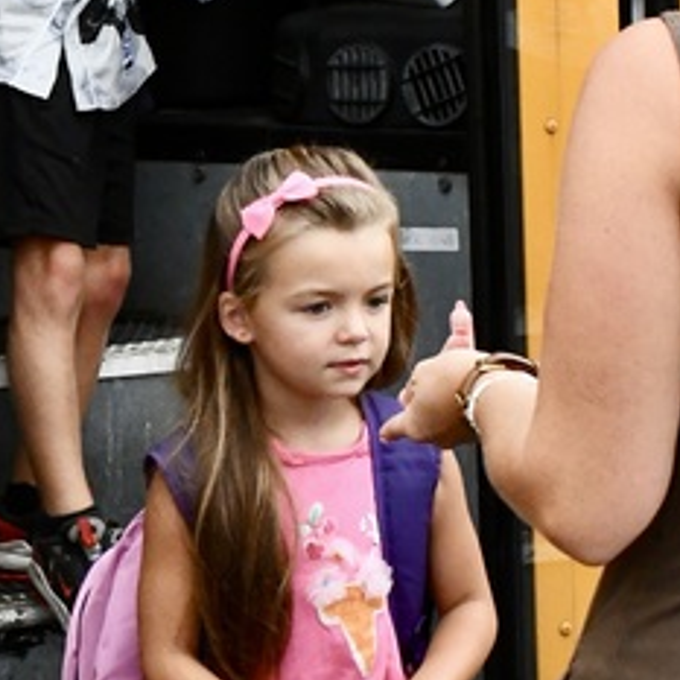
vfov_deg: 11.1
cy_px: 161
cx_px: 203
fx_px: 3489
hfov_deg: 11.1
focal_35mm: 157
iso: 3200
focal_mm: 29
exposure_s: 1/640
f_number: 13
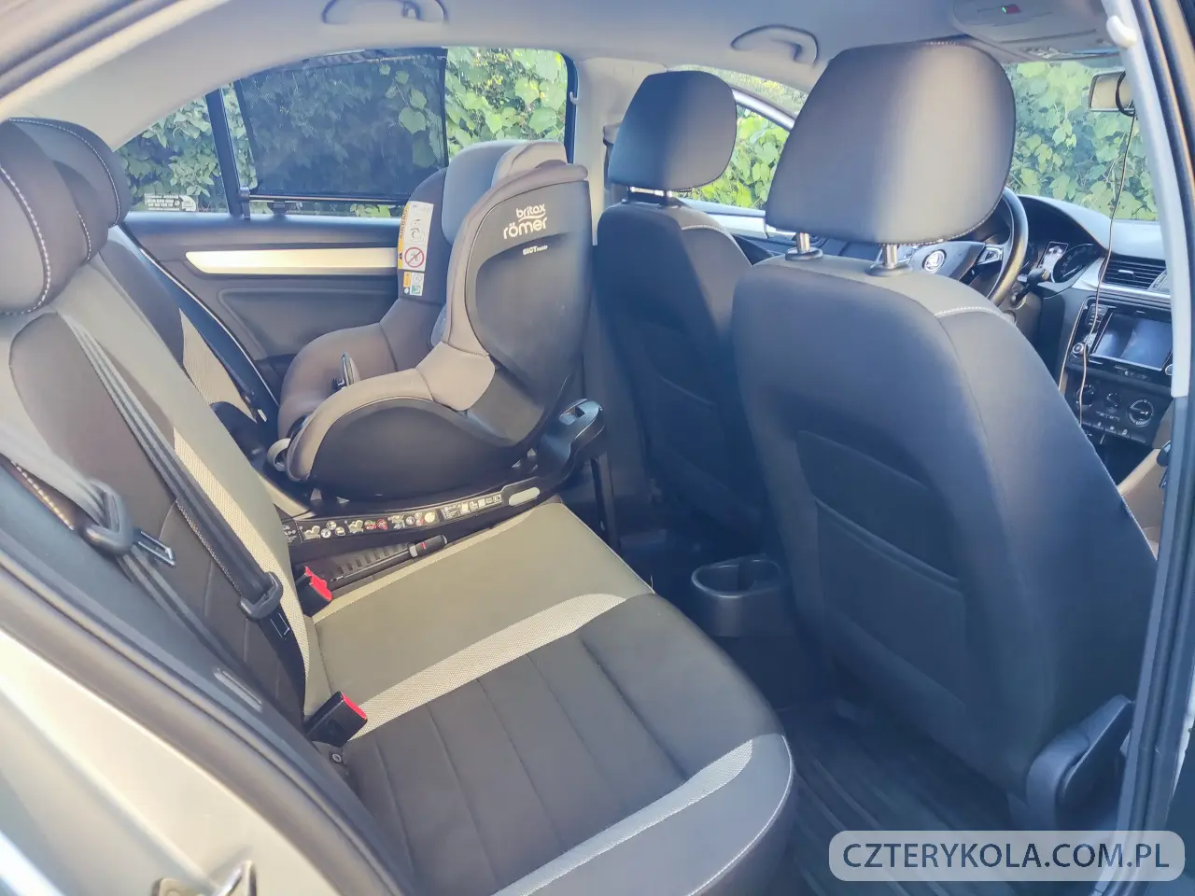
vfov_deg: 54.9
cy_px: 448
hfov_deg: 69.4
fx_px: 863
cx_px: 598
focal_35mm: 25
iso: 57
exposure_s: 1/50
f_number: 1.79
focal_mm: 4.71
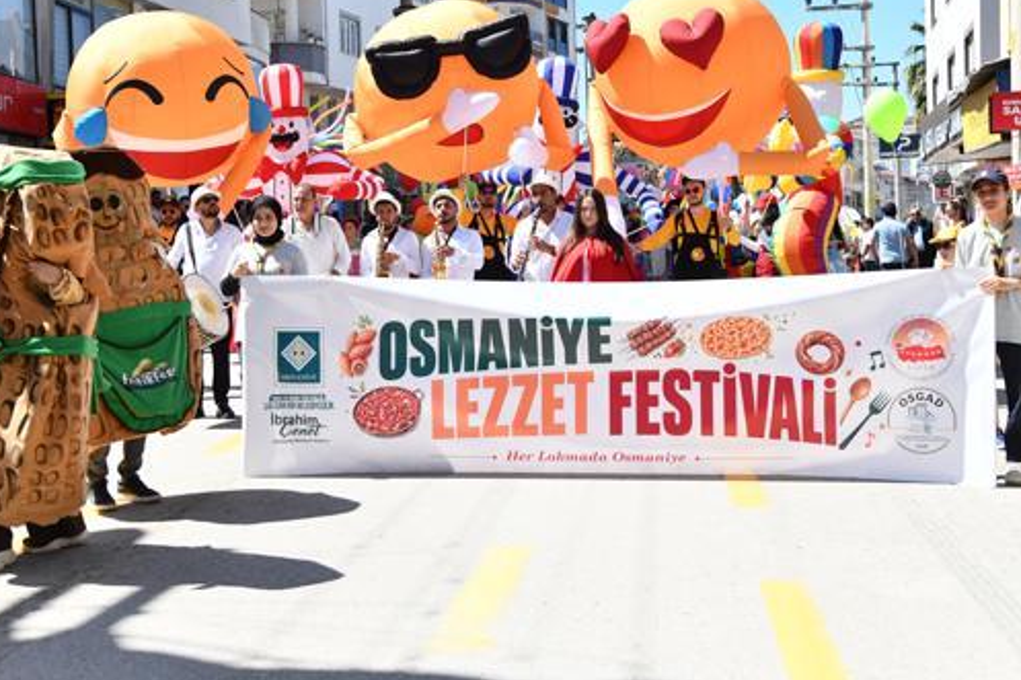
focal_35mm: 47
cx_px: 504
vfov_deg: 28.5
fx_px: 1332
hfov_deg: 41.9
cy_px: 263
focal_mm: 38
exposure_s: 1/4000
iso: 1250
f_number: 5
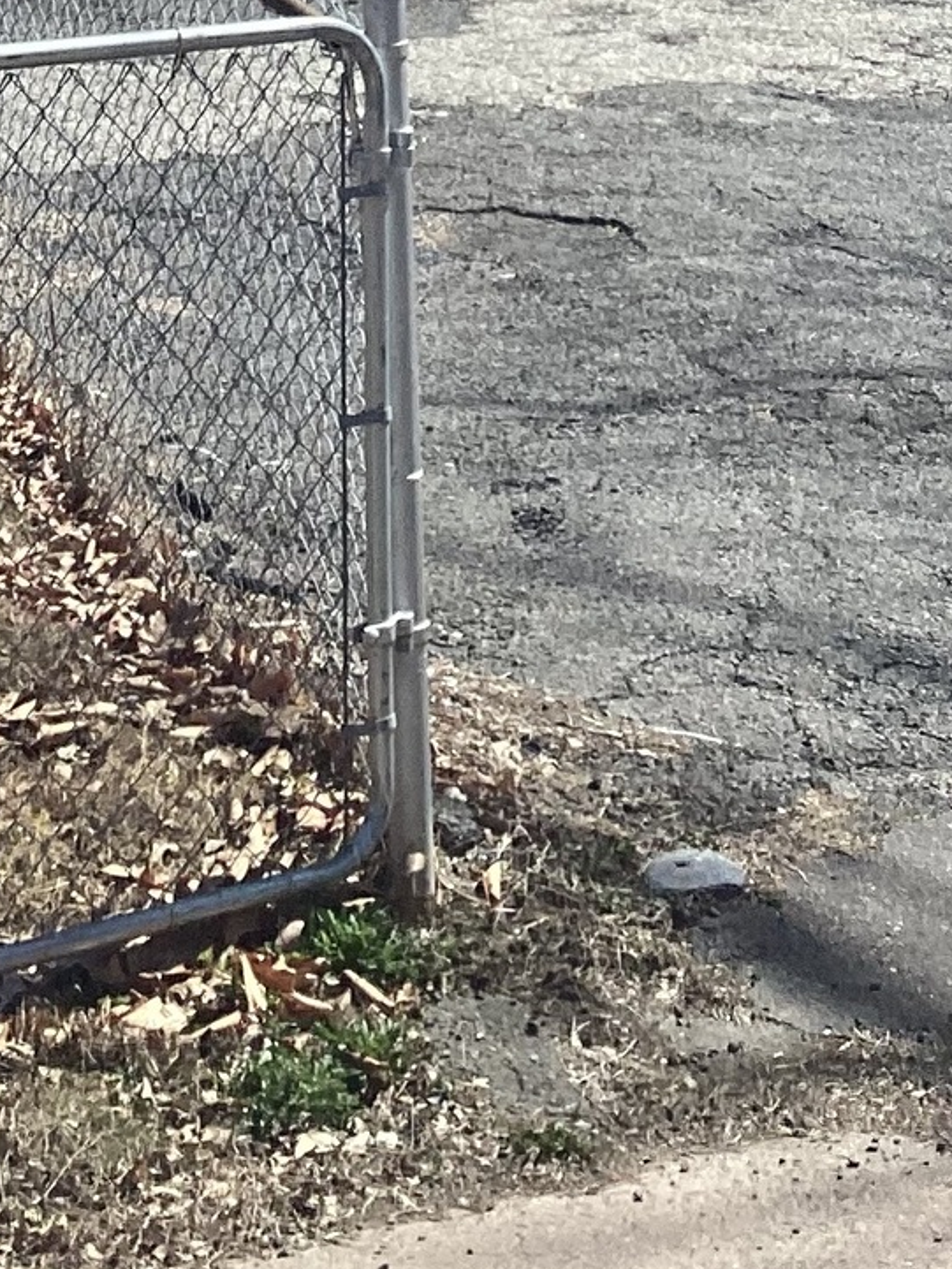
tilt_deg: +4.3
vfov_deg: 18.1
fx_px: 3629
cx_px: 709
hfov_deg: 14.9
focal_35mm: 99
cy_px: -521
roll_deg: +0.0
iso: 25
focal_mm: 3.3
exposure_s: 1/1253
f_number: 2.4
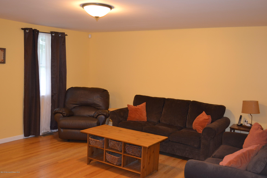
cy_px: 89
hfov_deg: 53.1
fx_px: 267
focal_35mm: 36
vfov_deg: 36.9
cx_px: 134
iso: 450
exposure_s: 1/15
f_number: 4
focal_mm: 24
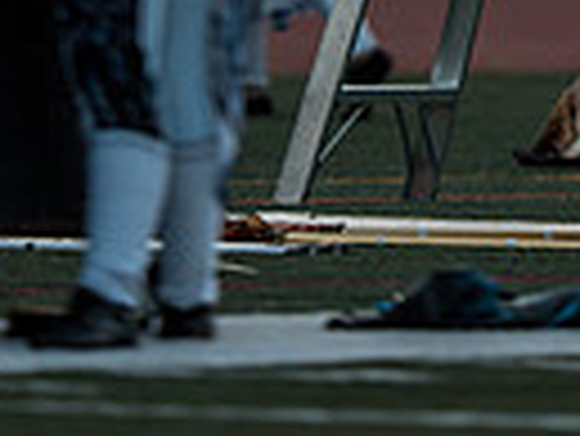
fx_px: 22540
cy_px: -526
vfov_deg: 1.1
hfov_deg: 1.5
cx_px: 360
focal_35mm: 1344
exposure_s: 1/500
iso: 320
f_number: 2.8
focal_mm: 400
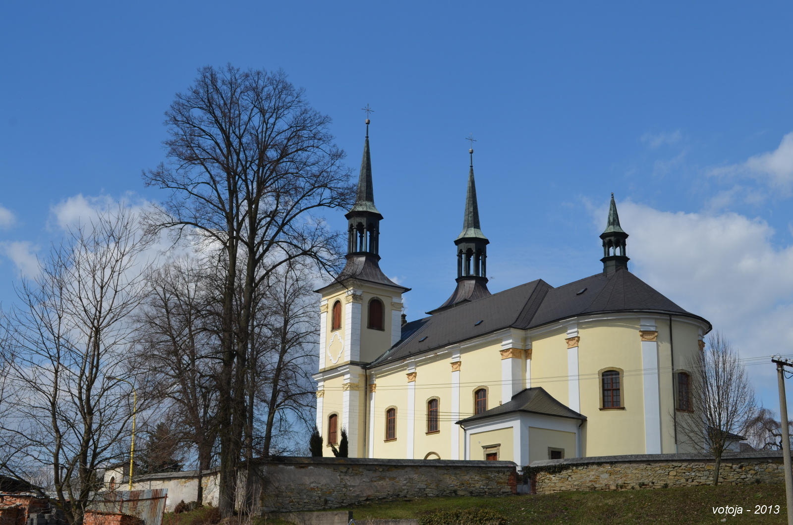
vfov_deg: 26.4
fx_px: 1121
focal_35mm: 51
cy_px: 262
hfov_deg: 39.0
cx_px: 396
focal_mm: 34
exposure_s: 1/320
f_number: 9
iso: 100
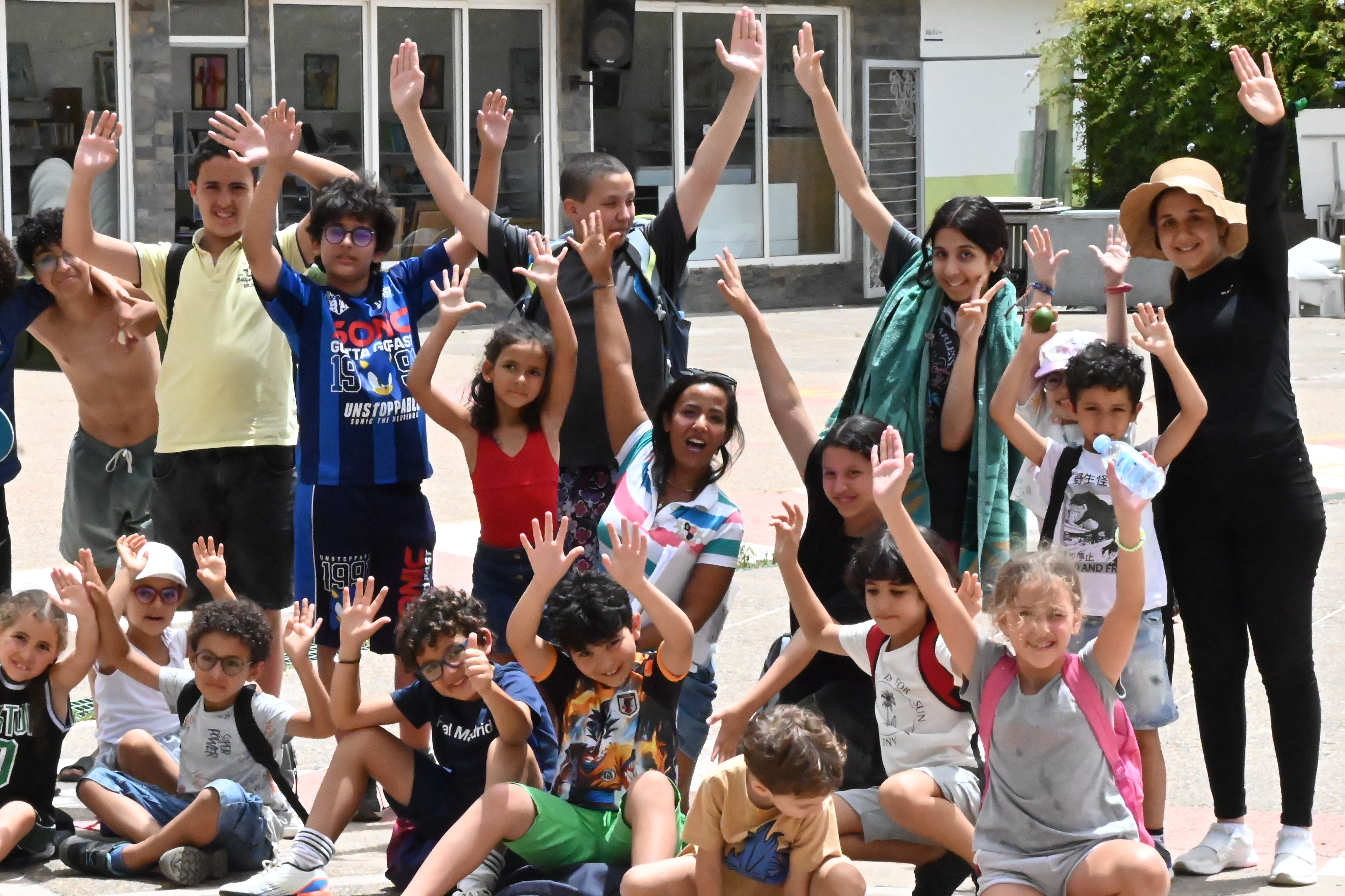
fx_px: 3810
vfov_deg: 13.4
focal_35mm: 102
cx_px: 641
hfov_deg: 20.0
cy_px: 535
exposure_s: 1/2500
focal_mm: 50
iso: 12800
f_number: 22
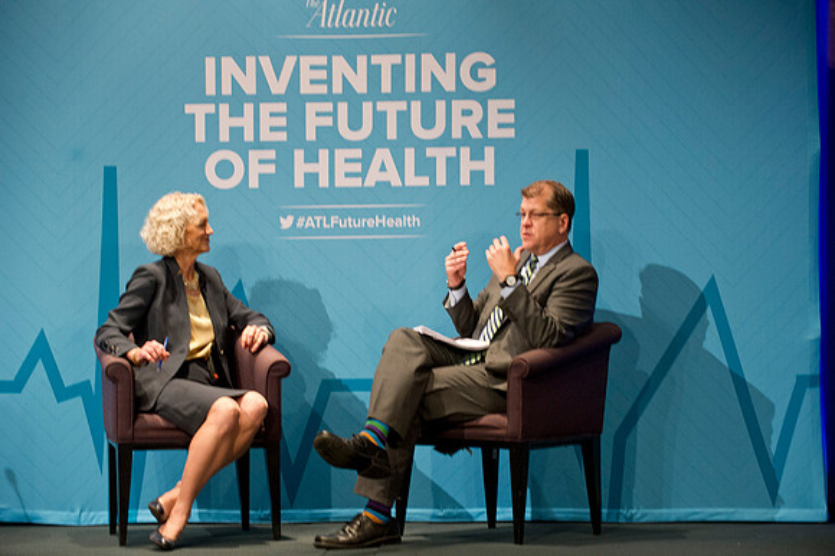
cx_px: 418
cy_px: 278
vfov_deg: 13.0
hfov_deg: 19.5
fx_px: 2434
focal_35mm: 105
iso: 2500
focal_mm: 105
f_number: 4
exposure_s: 1/125
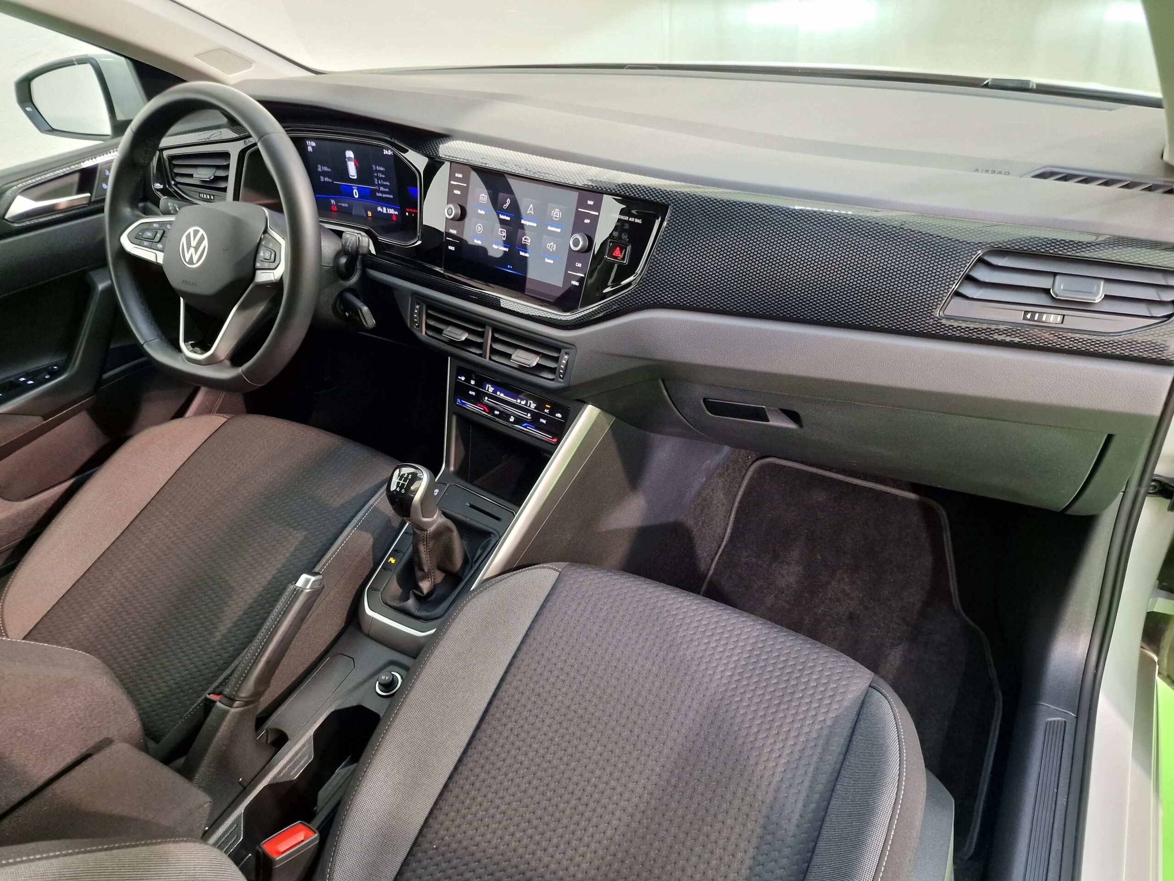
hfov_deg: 73.9
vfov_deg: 58.9
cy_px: 440
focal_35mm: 23
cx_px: 587
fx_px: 780
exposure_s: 1/25
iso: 500
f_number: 1.8
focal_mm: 6.4
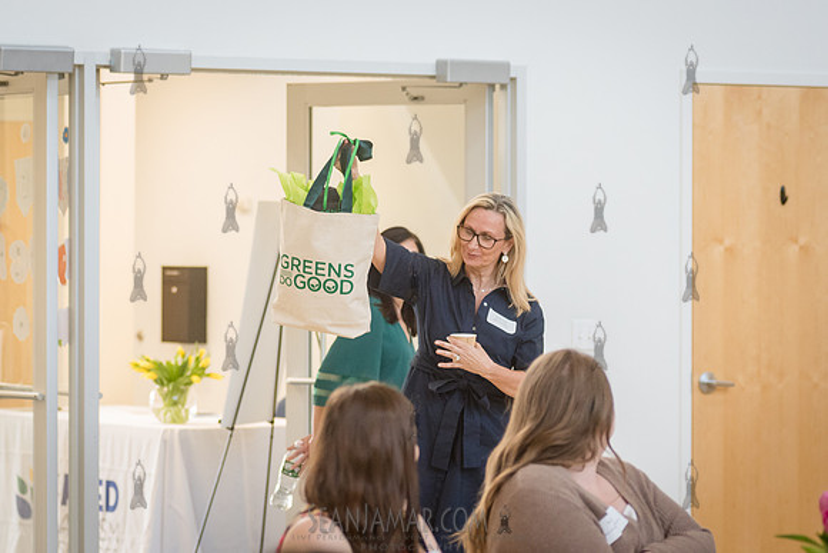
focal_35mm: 153
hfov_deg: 13.4
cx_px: 414
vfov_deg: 9.0
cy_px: 276
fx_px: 3520
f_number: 3.5
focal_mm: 105
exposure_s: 1/200
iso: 2500
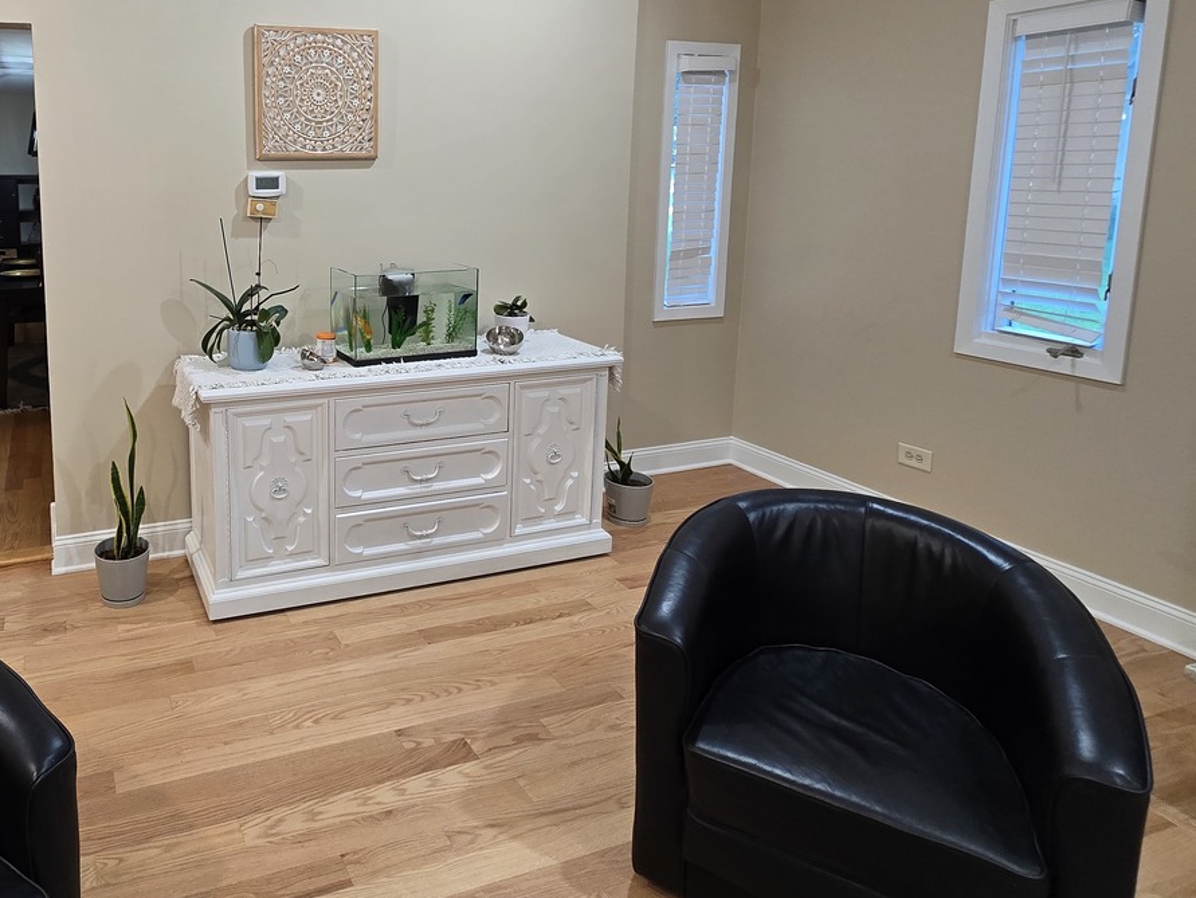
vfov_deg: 61.0
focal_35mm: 21
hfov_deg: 73.0
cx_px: 289
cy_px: 260
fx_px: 726
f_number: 2.2
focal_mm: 2.2
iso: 160
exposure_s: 1/60
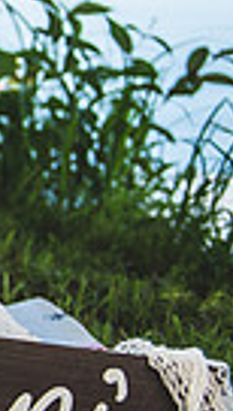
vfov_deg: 13.2
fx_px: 1771
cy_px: 100
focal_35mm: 162
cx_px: -582
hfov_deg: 6.5
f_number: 2.8
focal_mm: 34
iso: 100
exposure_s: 1/640
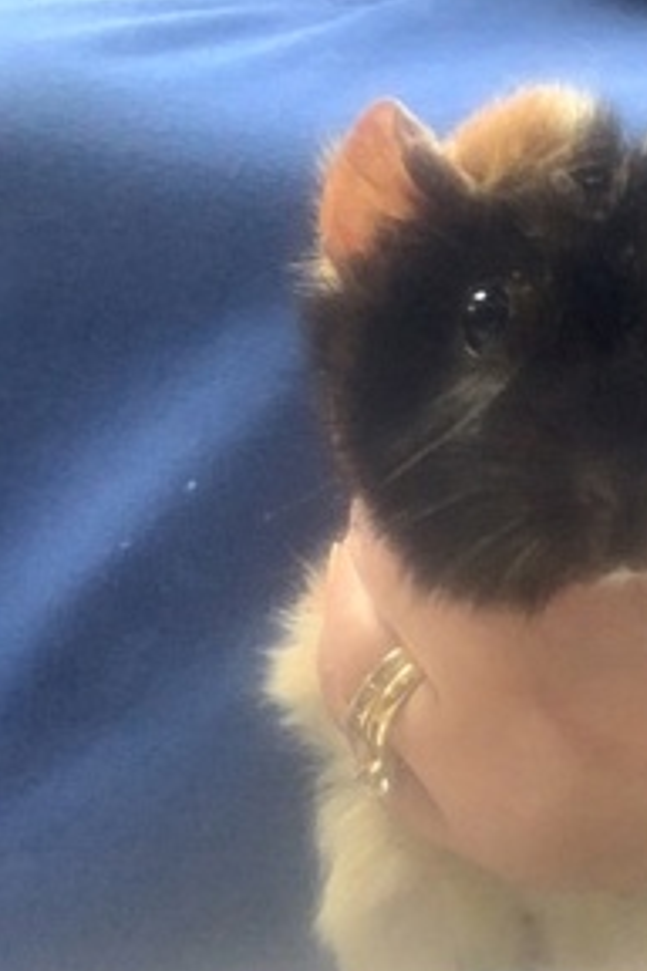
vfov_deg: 41.9
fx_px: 1267
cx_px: 704
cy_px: 521
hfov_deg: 26.5
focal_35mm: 47
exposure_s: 1/60
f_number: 2.4
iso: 400
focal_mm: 2.15
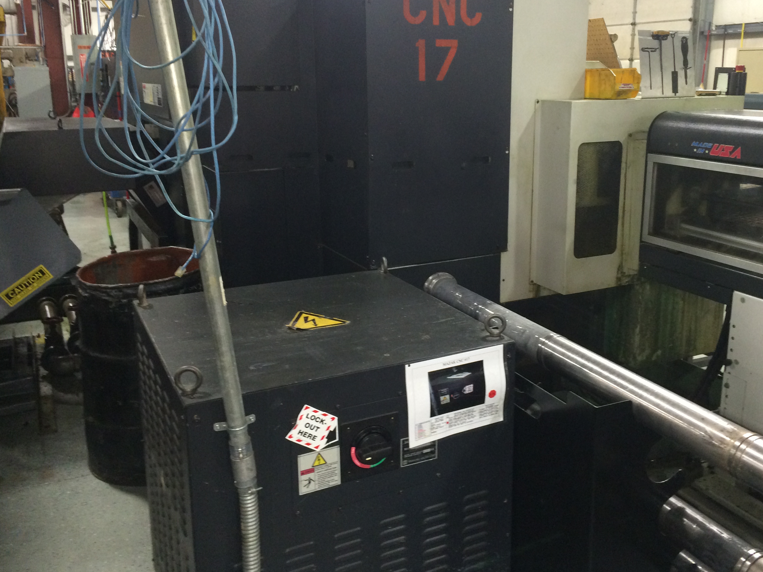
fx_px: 771
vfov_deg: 40.6
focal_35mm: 35
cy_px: 248
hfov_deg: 52.5
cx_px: 435
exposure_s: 1/24
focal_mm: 4.12
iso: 250
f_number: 2.2
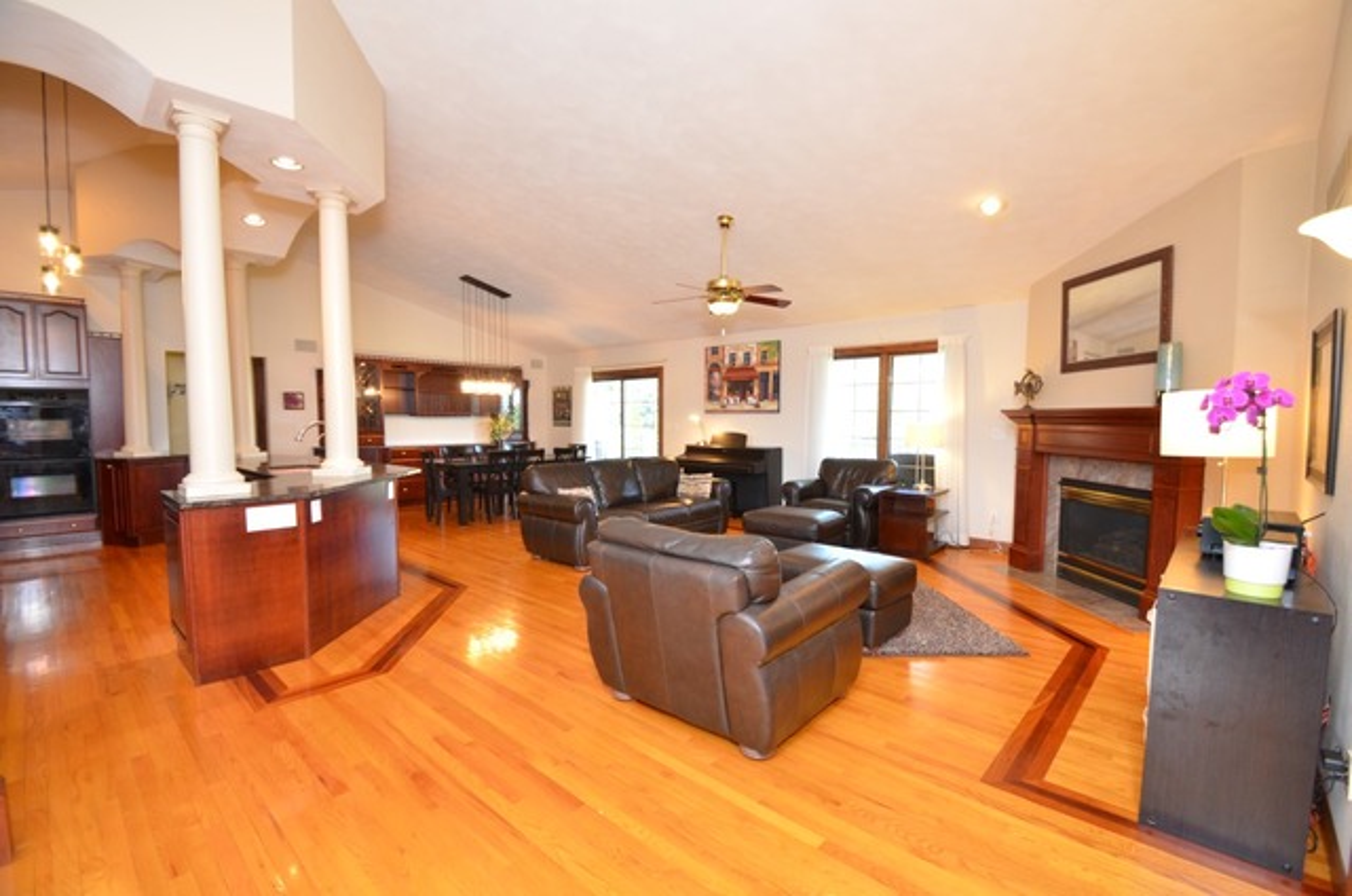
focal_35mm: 15
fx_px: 562
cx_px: 676
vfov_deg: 77.1
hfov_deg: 100.5
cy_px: 448
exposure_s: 1/60
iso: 800
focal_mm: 10
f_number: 4
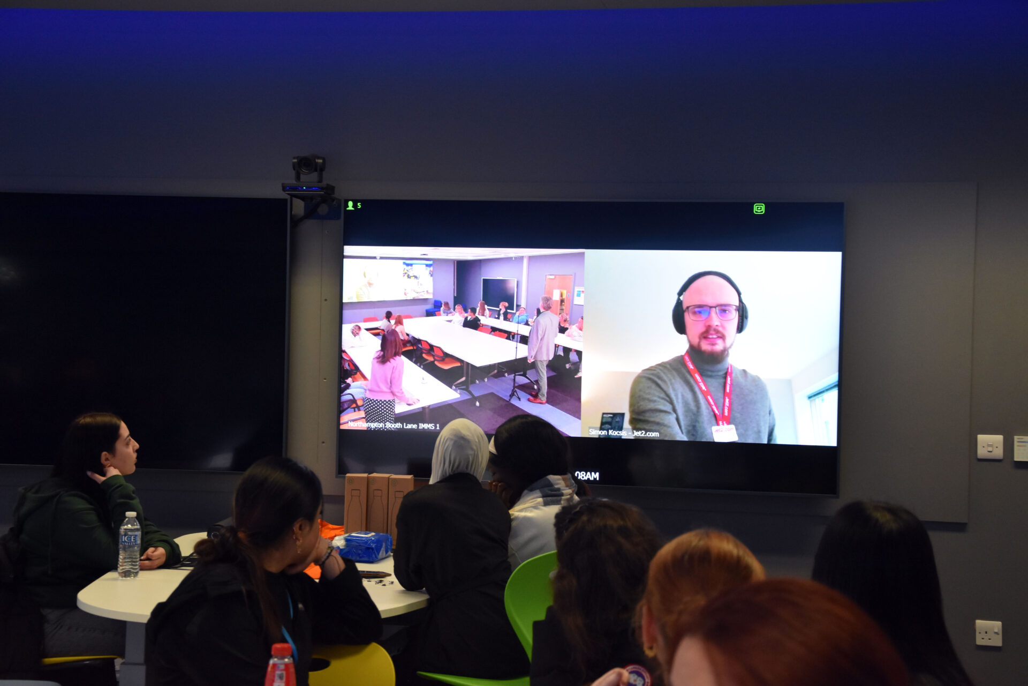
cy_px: 343
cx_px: 514
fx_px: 1927
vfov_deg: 20.2
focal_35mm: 68
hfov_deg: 29.9
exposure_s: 1/60
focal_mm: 45
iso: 2000
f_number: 4.8
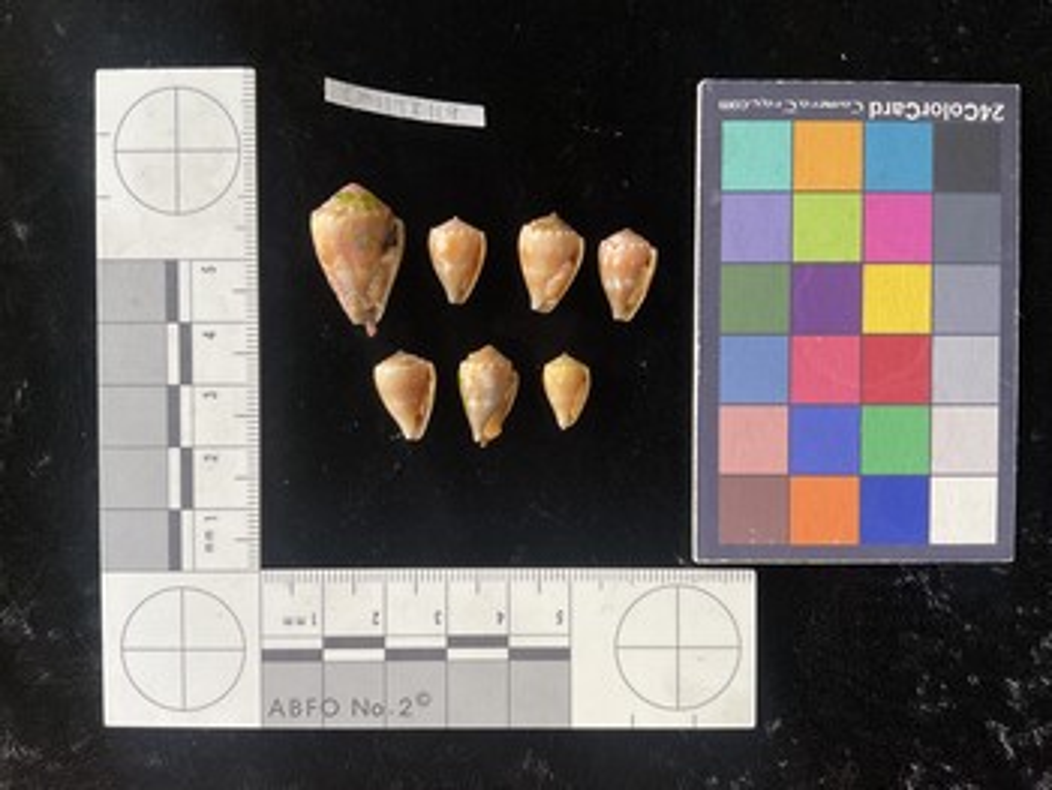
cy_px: 395
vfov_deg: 48.3
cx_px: 526
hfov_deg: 61.6
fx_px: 882
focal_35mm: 29
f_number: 1.8
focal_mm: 3
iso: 100
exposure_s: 1/60
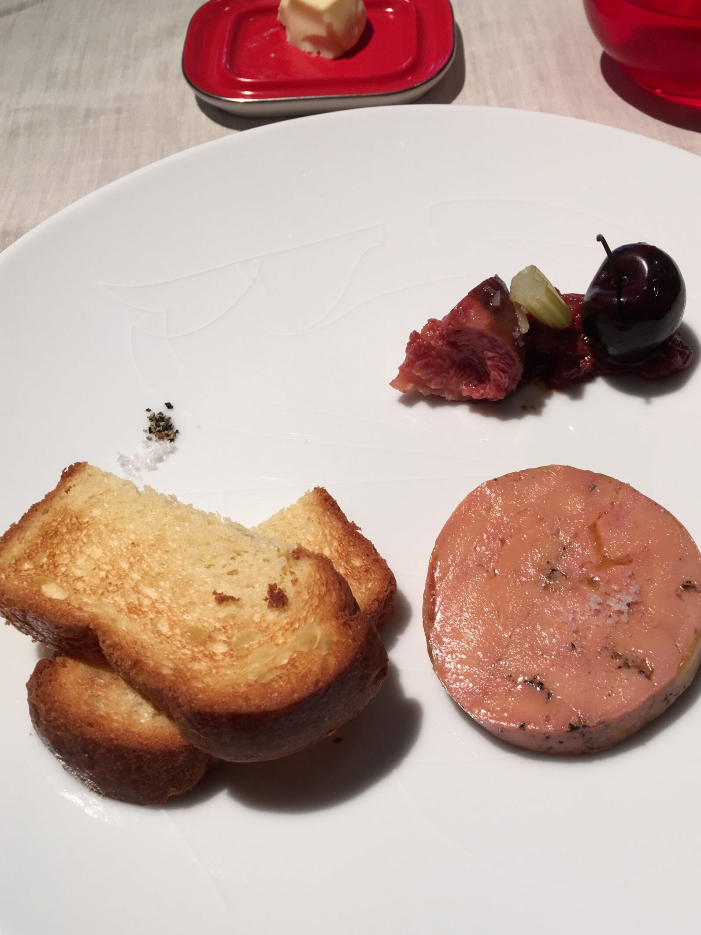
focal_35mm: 35
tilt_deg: -54.2
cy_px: 532
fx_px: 945
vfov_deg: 52.5
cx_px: 377
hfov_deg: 40.7
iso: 32
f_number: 2.2
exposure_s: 1/50
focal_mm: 4.15
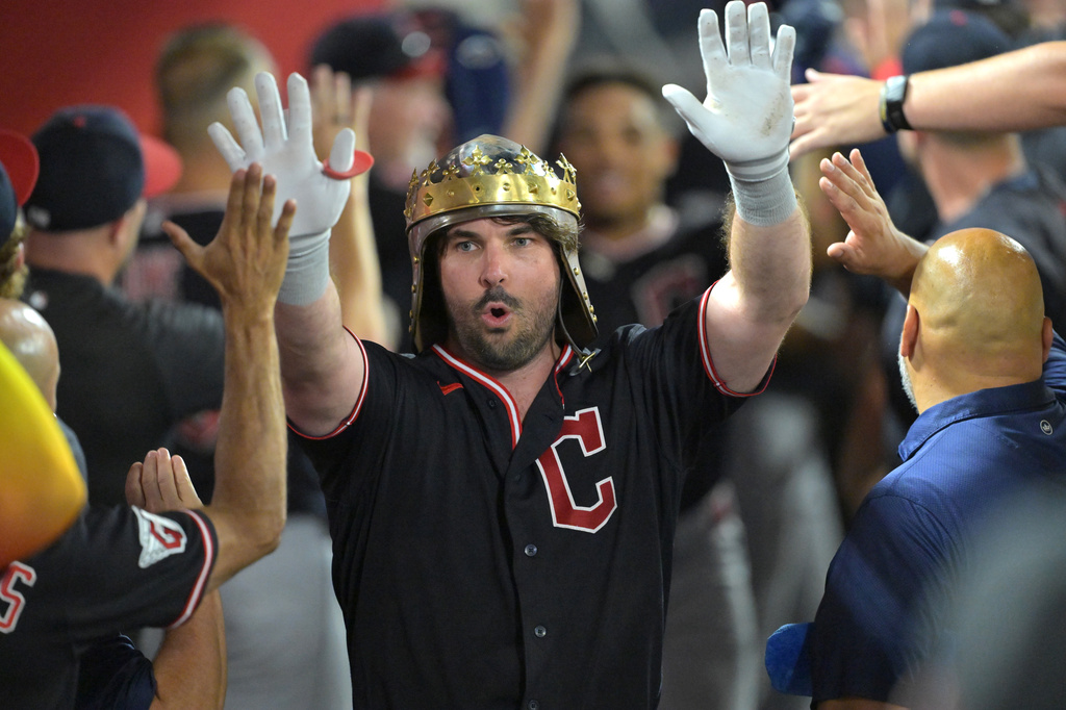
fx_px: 11840
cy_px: 355
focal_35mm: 400
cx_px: 533
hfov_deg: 5.2
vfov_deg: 3.4
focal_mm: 400
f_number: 2.8
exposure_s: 1/1250
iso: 5000
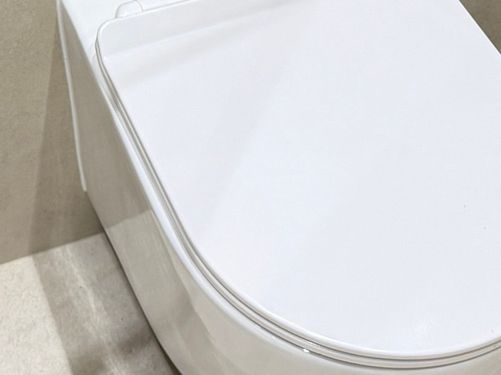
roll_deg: -4.1
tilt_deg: -36.8
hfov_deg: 19.8
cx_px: 176
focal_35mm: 99
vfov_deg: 14.0
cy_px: -196
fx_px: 1432
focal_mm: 6.76
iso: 125
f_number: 1.78
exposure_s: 1/50
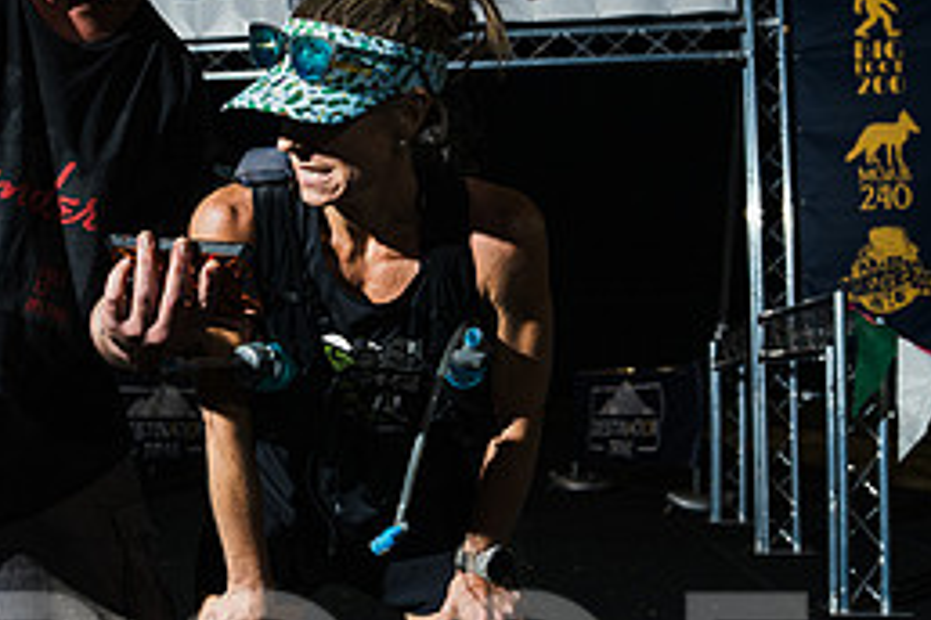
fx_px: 1396
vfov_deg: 25.1
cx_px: 292
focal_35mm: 54
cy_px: 283
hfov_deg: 36.4
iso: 320
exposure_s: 1/100
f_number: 3.2
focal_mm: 24
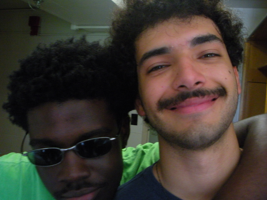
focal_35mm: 37
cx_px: 131
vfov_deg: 38.7
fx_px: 285
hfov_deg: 50.1
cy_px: 101
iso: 400
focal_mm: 6.3
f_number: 3.5
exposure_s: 1/29.3
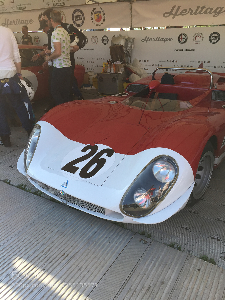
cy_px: 150
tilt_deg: -23.4
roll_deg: -0.9
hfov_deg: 48.2
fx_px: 251
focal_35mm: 29
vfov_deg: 61.7
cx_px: 112
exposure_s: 1/482
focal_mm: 4.15
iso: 32
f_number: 2.2
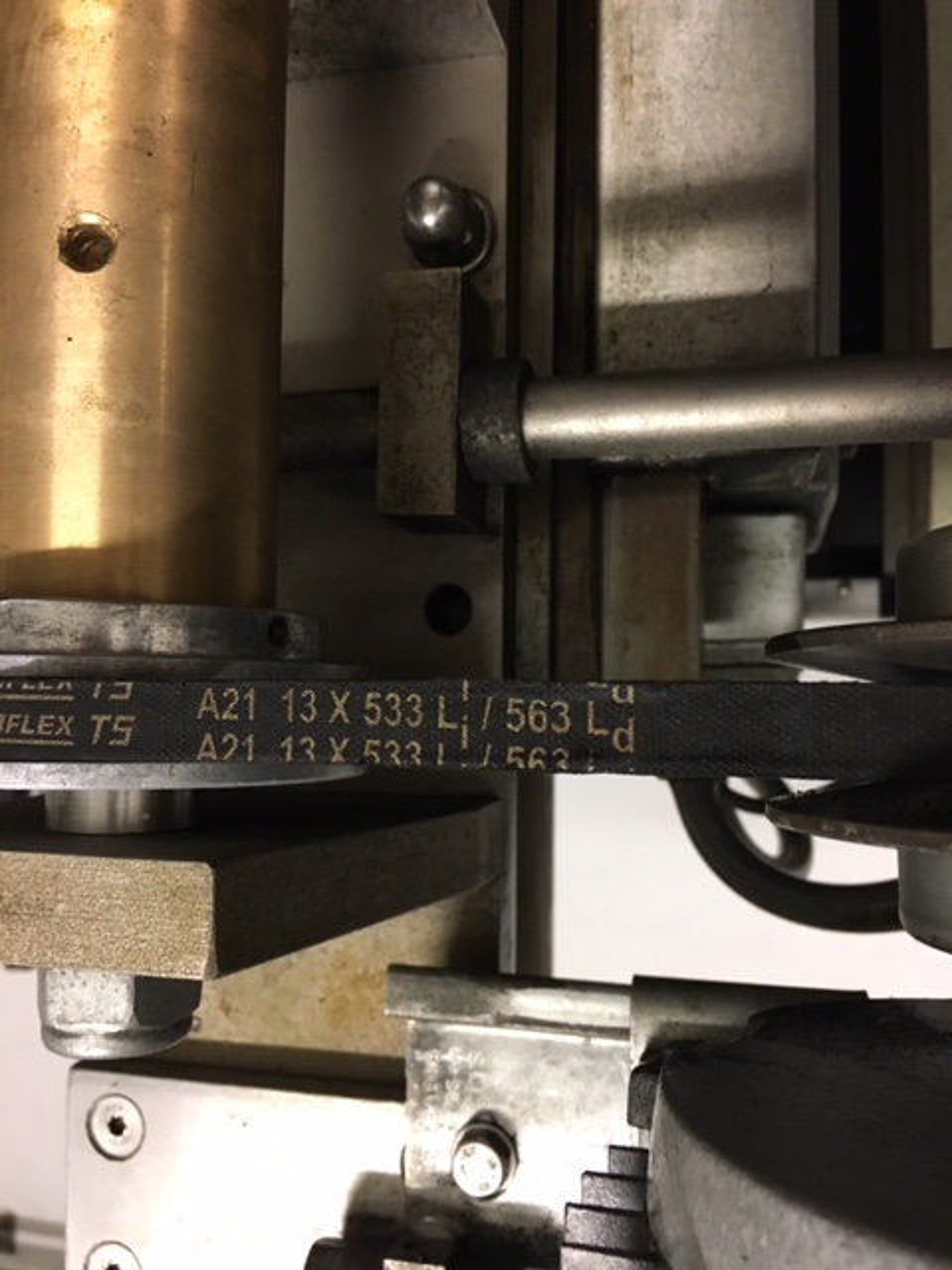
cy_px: 635
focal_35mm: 29
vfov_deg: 61.7
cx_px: 476
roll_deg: -0.8
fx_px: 1063
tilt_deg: -4.0
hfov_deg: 48.2
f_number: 2.2
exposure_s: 1/20
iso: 200
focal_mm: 4.15
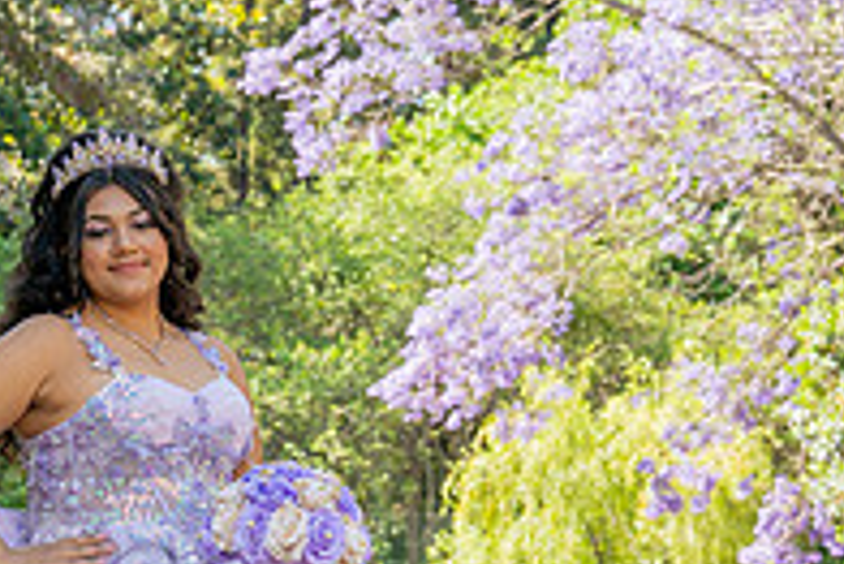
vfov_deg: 8.3
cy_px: 554
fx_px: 3871
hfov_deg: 12.4
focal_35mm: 165
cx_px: 210
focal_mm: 52
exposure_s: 1/200
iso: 200
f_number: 5.6
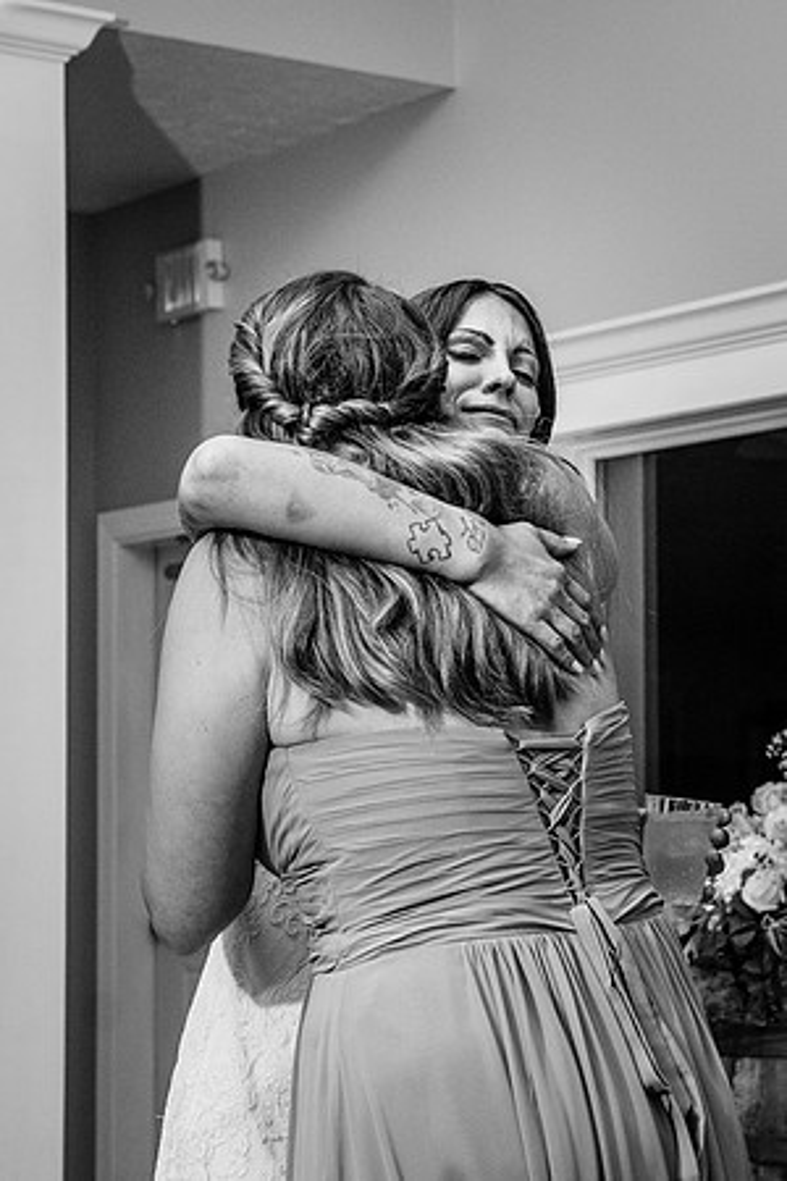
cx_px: 716
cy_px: 646
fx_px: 3077
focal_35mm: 94
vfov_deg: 21.7
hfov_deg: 14.4
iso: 2000
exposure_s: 1/200
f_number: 5.6
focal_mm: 43
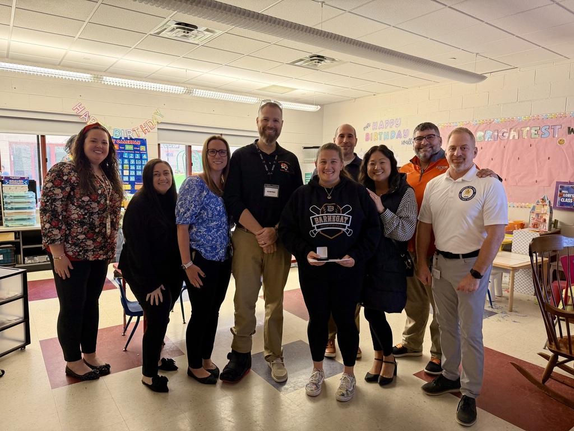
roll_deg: -1.1
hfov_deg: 71.6
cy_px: 216
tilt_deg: -7.0
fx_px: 398
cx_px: 287
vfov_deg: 56.8
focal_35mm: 24
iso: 125
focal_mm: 6.76
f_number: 1.78
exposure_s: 1/60
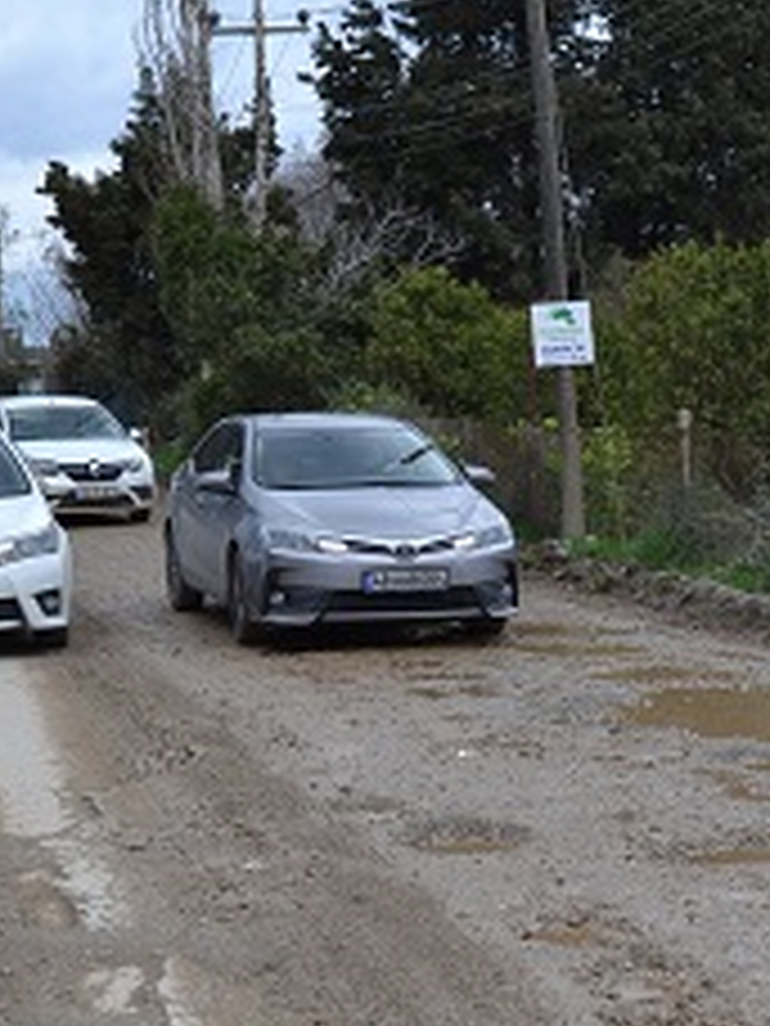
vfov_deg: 25.4
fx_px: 2254
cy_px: 742
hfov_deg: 19.4
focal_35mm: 76
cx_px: 428
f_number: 6.3
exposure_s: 1/160
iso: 100
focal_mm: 20
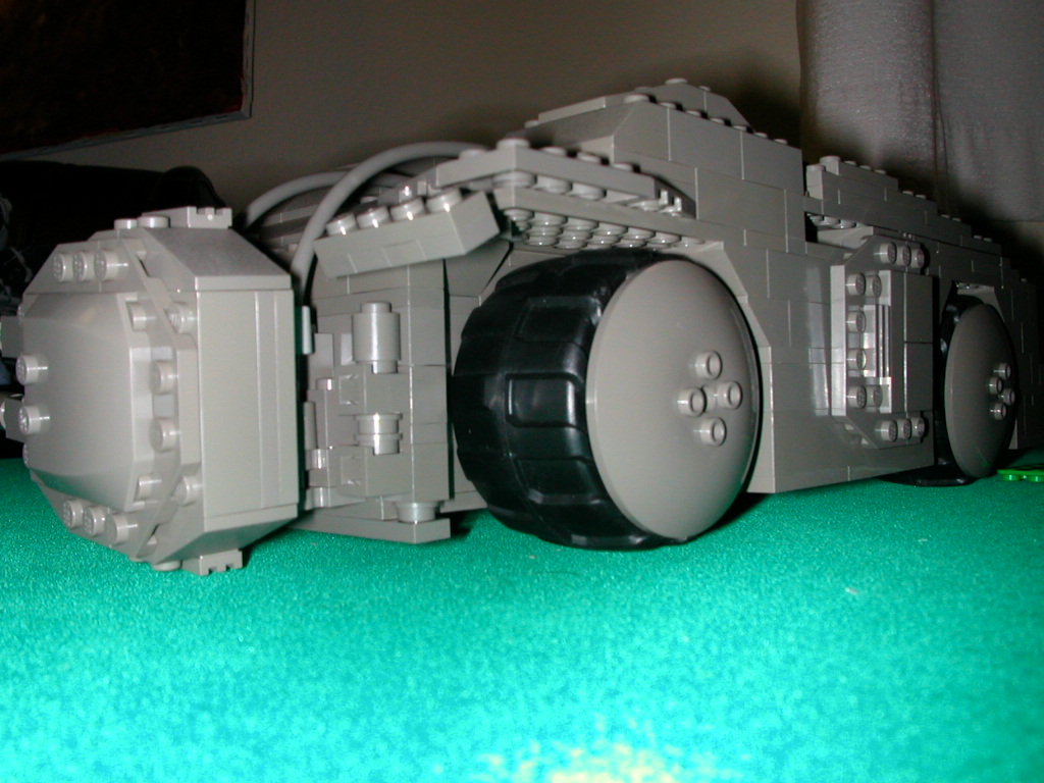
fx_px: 1116
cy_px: 392
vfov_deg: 38.7
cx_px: 522
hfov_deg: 50.1
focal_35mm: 37
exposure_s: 1/59.9
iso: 100
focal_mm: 5.6
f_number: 4.5
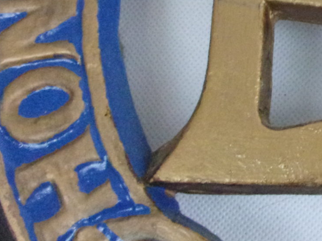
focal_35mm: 97
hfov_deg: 18.4
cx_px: 449
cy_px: 37
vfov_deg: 15.1
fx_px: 902
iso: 800
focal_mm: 5.1
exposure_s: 1/105
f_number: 3.9
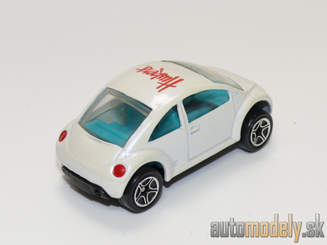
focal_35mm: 105
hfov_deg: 18.7
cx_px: 164
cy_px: 122
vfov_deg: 14.1
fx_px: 992
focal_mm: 13.7
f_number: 4
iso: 100
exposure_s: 1/30
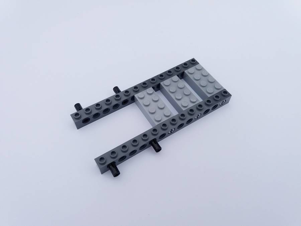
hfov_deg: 63.4
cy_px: 113
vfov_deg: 49.7
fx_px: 243
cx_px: 150
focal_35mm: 28
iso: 64
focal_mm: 3.7
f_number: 1.9
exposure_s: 1/655
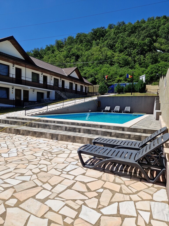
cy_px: 113
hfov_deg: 58.9
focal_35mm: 23
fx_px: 150
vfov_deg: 73.9
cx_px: 84
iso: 50
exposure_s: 1/3224
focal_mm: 5.4
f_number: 1.8
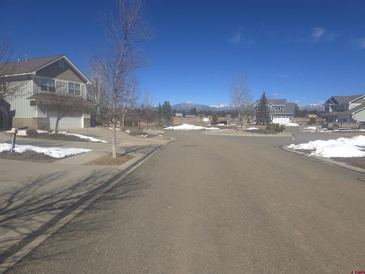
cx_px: 182
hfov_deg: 73.9
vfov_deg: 58.9
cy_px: 137
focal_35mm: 23
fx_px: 243
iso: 12
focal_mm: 6.3
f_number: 1.7
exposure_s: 1/668
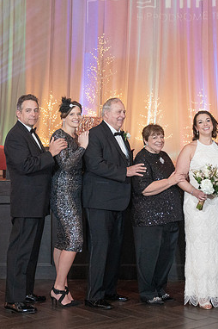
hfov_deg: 19.9
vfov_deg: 29.6
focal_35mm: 68
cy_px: 143
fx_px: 619
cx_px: 148
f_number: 4
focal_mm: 39
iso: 4000
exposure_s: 1/125
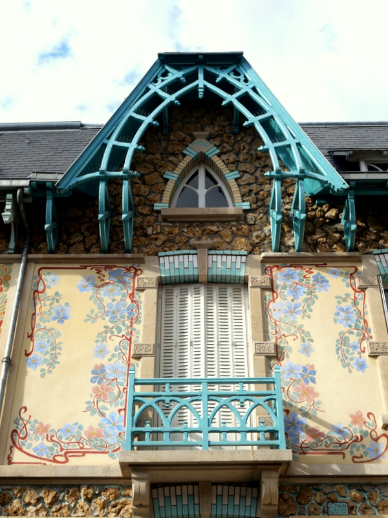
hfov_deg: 31.5
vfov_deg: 41.2
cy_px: 259
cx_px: 194
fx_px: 687
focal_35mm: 46
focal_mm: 23
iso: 800
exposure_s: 1/250
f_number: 8
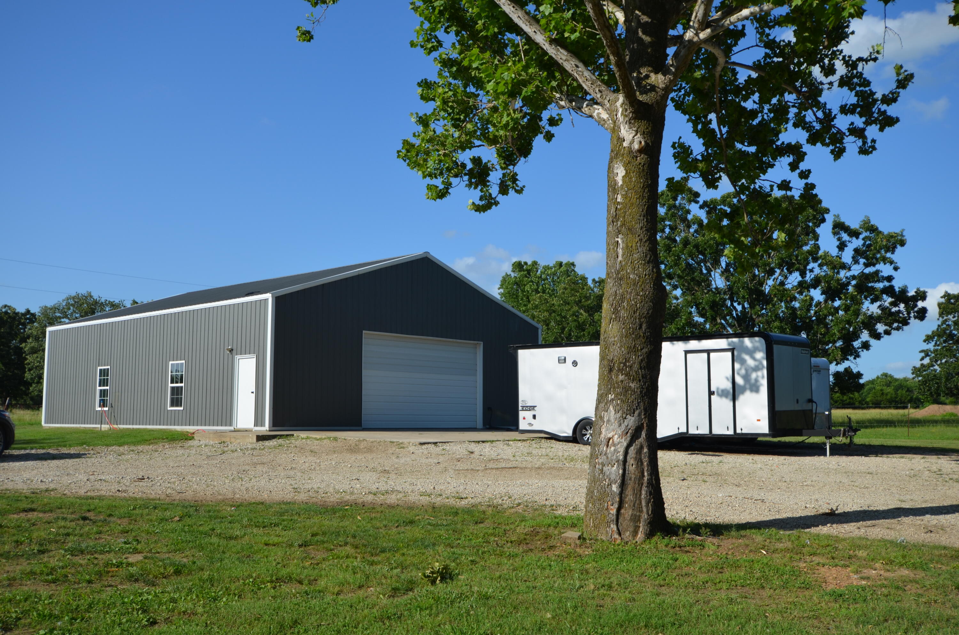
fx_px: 877
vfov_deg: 39.8
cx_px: 480
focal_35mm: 33
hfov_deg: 57.3
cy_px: 318
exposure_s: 1/250
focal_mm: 22
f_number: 8
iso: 100
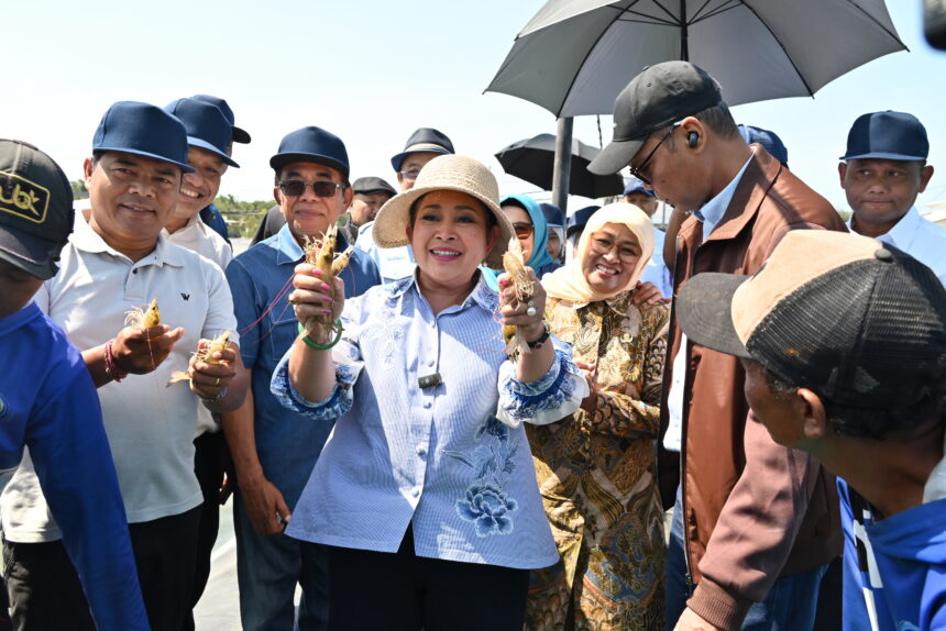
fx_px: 802
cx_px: 473
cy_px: 316
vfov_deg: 43.0
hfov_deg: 61.1
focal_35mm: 30
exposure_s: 1/1250
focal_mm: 30.5
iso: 1000
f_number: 7.1
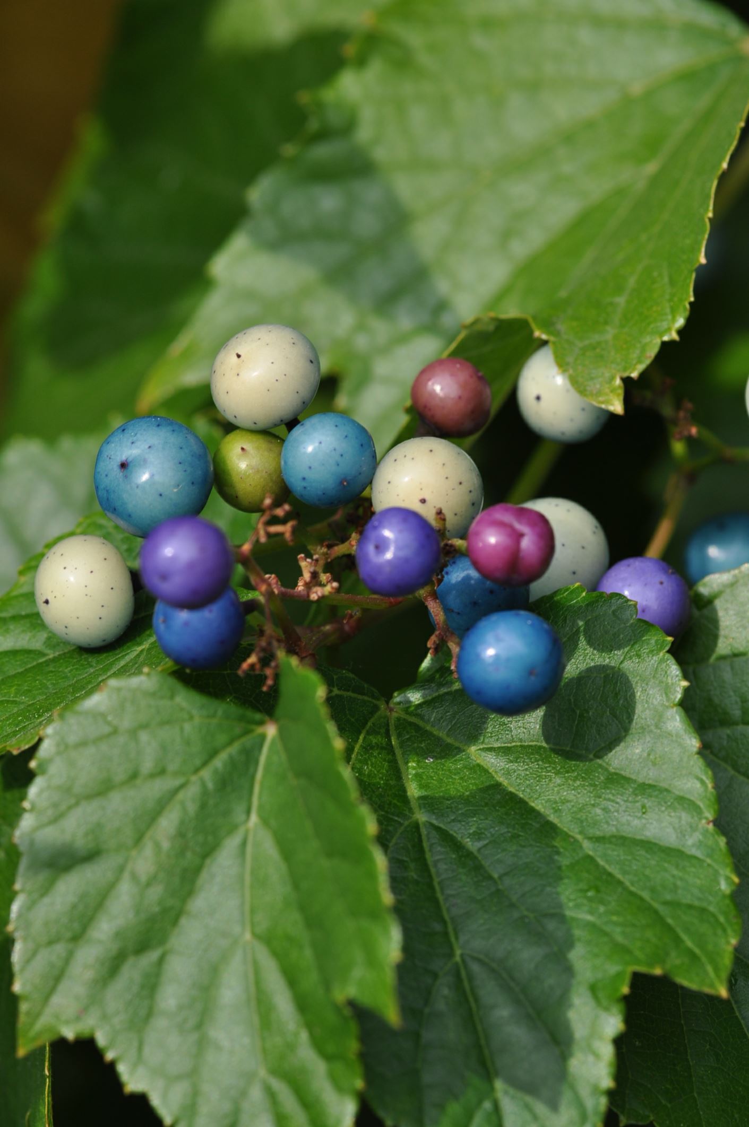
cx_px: 374
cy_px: 564
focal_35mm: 158
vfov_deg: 13.1
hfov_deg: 8.7
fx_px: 4929
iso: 200
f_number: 8
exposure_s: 1/160
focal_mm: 105
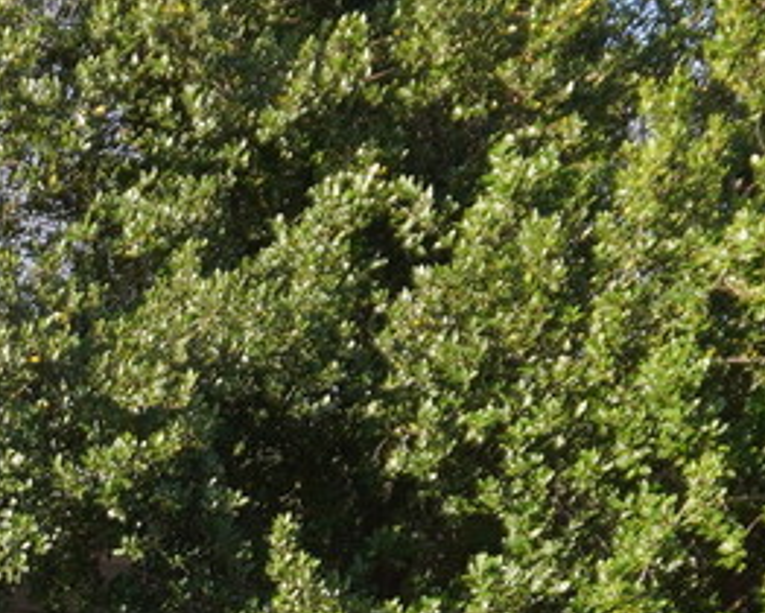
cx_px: -587
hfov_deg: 13.5
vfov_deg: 10.7
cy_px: 1331
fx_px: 2923
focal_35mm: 129
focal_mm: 16
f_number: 4.5
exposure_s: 1/320
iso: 100
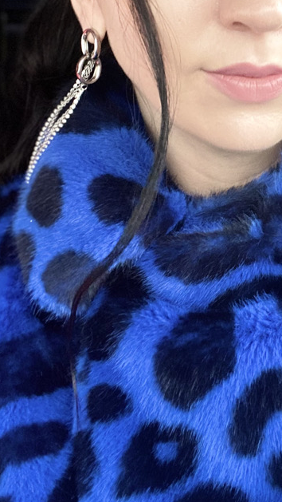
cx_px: 264
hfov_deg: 22.4
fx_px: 691
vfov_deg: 38.8
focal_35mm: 52
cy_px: 125
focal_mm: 2.71
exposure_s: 1/60
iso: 160
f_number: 2.2
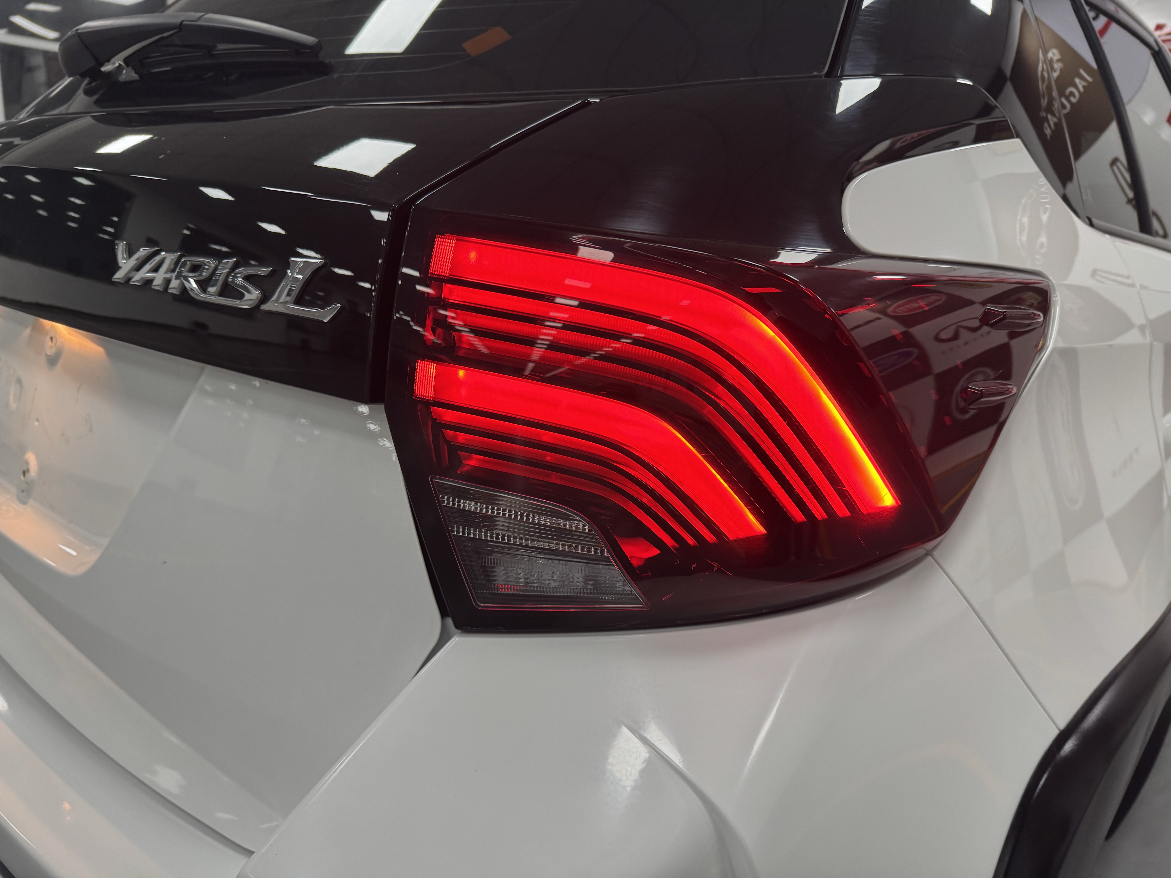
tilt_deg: -13.9
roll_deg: -4.7
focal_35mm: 24
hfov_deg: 71.6
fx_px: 812
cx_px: 586
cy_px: 439
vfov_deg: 56.8
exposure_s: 1/100
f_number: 1.78
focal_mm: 6.76
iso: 160
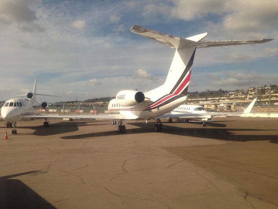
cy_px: 104
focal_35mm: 33
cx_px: 139
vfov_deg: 42.9
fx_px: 265
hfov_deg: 55.4
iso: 50
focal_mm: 4.12
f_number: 2.4
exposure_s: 1/919
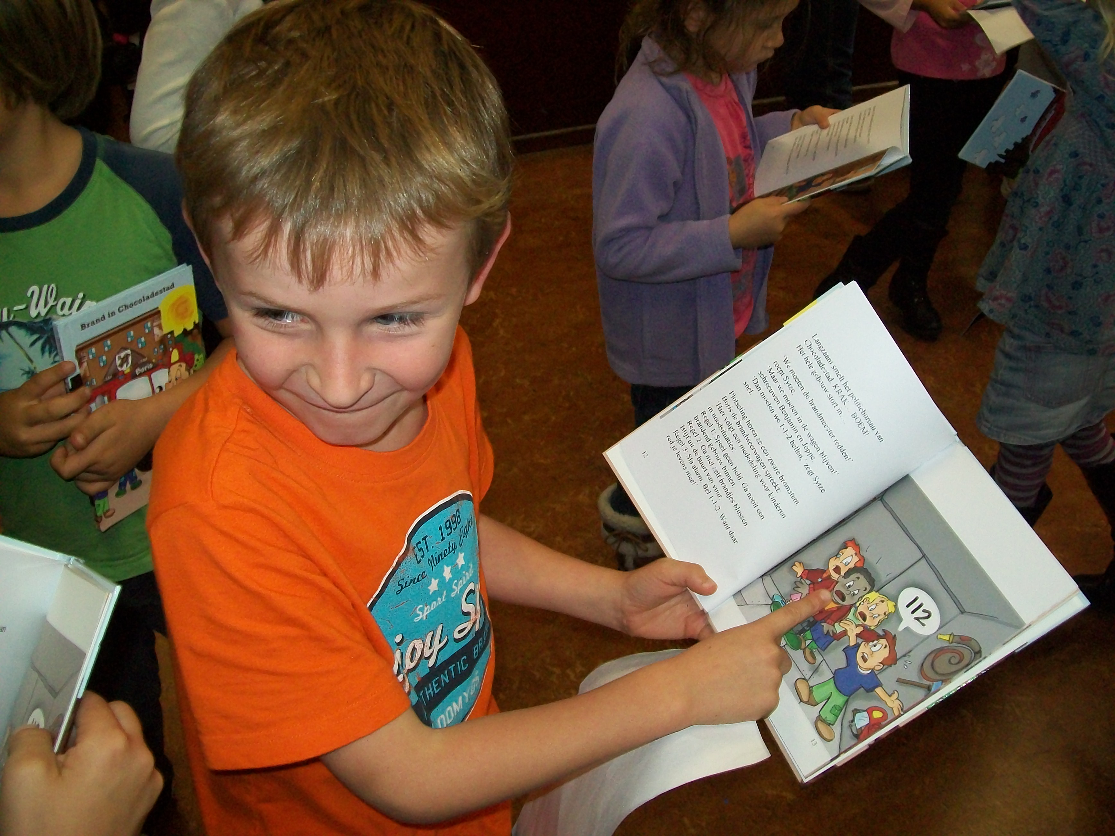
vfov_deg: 39.7
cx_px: 558
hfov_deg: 51.4
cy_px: 418
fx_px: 1160
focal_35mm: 36
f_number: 2.7
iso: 160
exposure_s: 1/60
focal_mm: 6
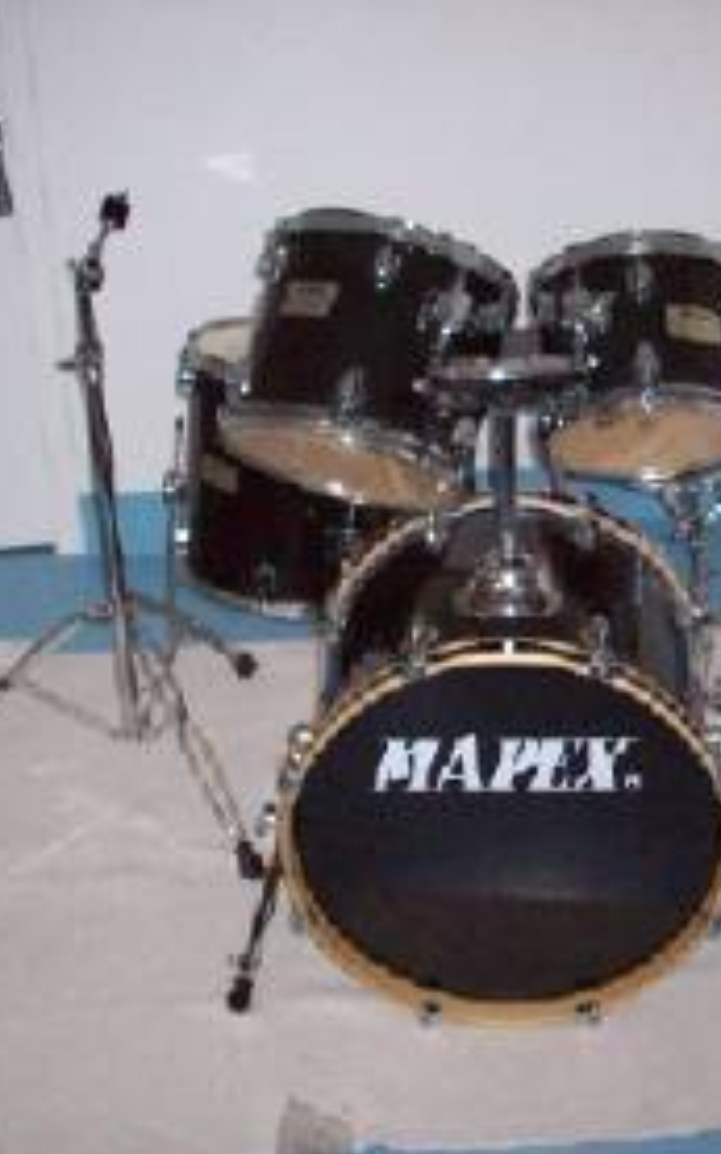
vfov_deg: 38.2
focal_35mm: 53
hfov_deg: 24.3
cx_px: 490
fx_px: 1667
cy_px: 573
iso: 400
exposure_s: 1/128
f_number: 2.8
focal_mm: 6.2
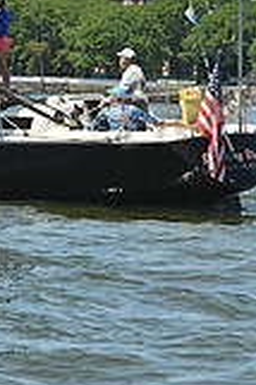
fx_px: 4703
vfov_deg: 4.6
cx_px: -6
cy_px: -246
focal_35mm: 440
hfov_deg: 3.1
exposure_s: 1/1600
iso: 320
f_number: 6.3
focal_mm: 122
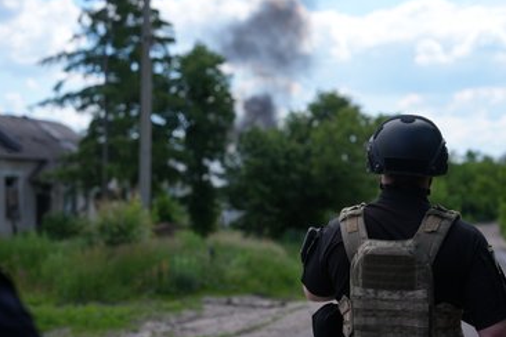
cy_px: 173
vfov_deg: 19.2
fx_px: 998
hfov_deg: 28.4
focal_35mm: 71
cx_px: 274
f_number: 2.8
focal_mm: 65
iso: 100
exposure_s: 1/1250
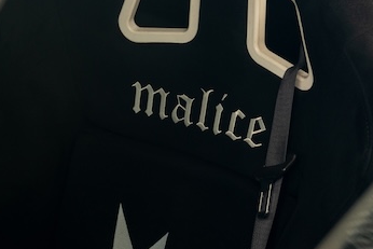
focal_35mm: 106
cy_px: 119
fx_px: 1099
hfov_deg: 19.2
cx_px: 222
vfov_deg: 12.9
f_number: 2.8
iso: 320
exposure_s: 1/125
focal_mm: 34
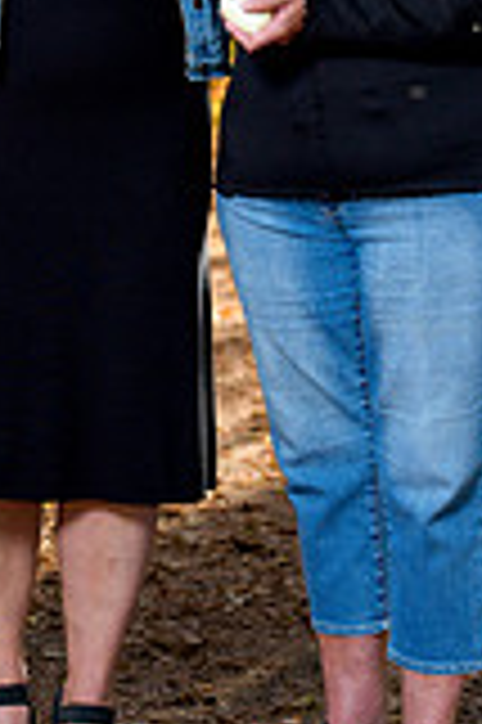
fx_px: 3945
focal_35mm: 196
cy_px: 0
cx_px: 135
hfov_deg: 7.0
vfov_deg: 10.4
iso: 400
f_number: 3.5
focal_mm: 70
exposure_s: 1/160
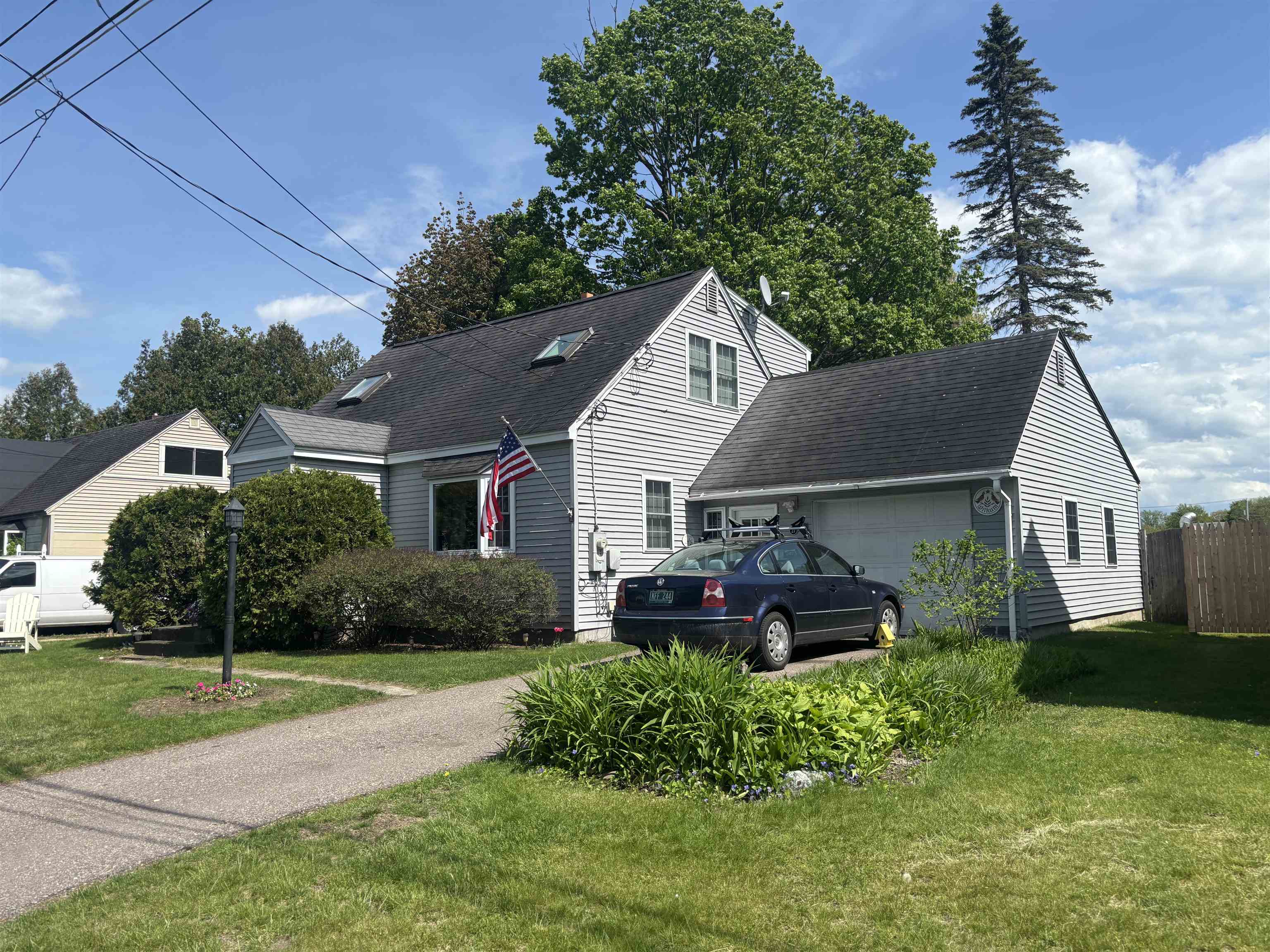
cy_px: 476
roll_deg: +1.5
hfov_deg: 67.3
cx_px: 635
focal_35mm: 26
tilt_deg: +6.0
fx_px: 954
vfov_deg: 53.1
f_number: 1.6
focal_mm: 5.96
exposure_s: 1/3106
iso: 50
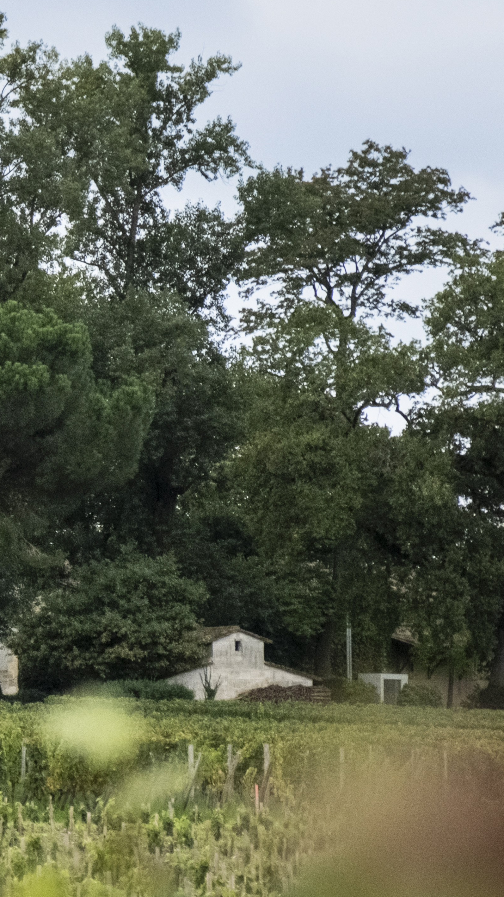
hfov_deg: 5.4
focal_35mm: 220
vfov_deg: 9.8
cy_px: 518
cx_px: -577
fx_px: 5226
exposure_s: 1/4000
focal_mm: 51.6
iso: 800
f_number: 2.8
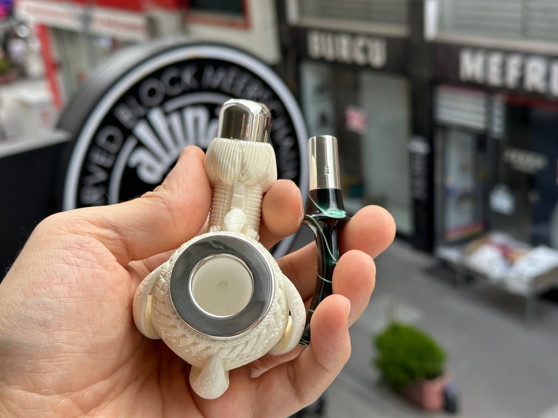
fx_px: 774
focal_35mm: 48
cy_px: 209
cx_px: 279
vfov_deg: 30.3
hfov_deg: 39.7
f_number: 1.78
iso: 64
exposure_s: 1/816
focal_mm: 6.86
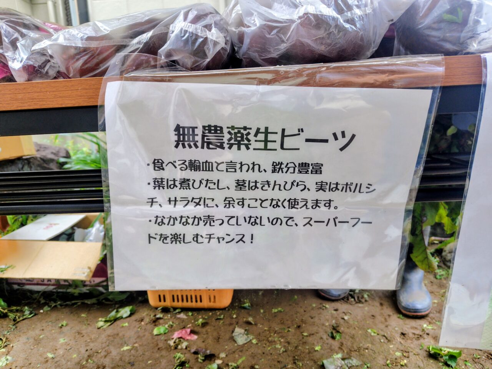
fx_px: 327
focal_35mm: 23
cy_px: 184
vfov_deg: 58.9
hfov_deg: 73.9
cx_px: 246
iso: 106
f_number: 1.9
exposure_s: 1/120
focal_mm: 5.6
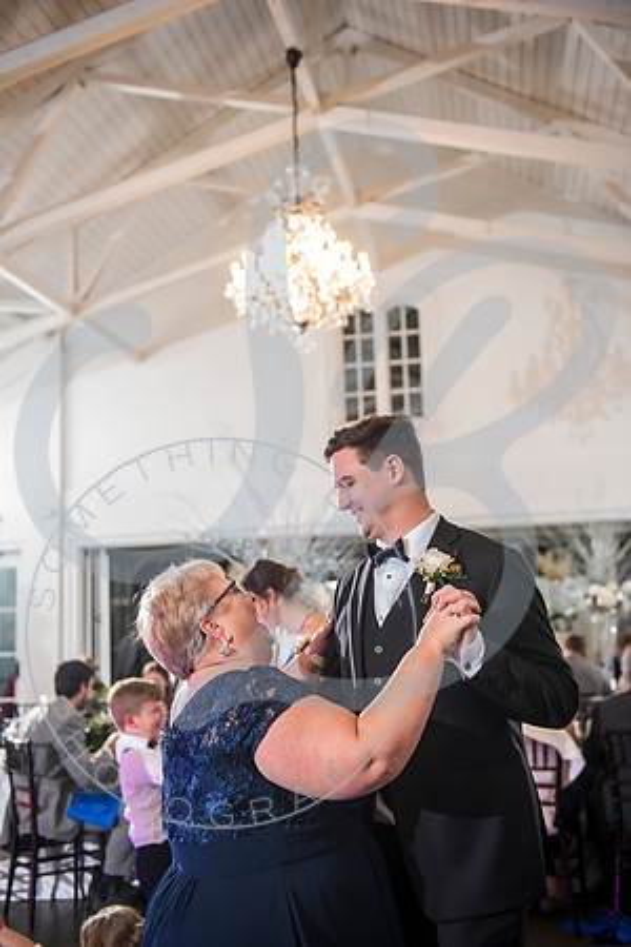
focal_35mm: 40
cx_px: 316
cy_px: 474
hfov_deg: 33.4
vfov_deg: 48.5
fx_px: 1052
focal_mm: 40
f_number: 2.8
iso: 1000
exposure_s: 1/125
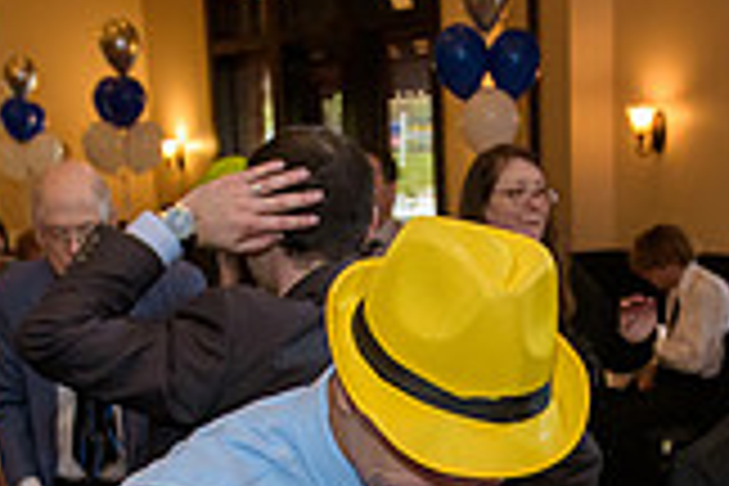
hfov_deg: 23.6
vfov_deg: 15.2
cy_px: 628
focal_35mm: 86
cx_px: 378
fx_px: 1741
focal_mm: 24
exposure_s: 1/125
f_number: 3.2
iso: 1600
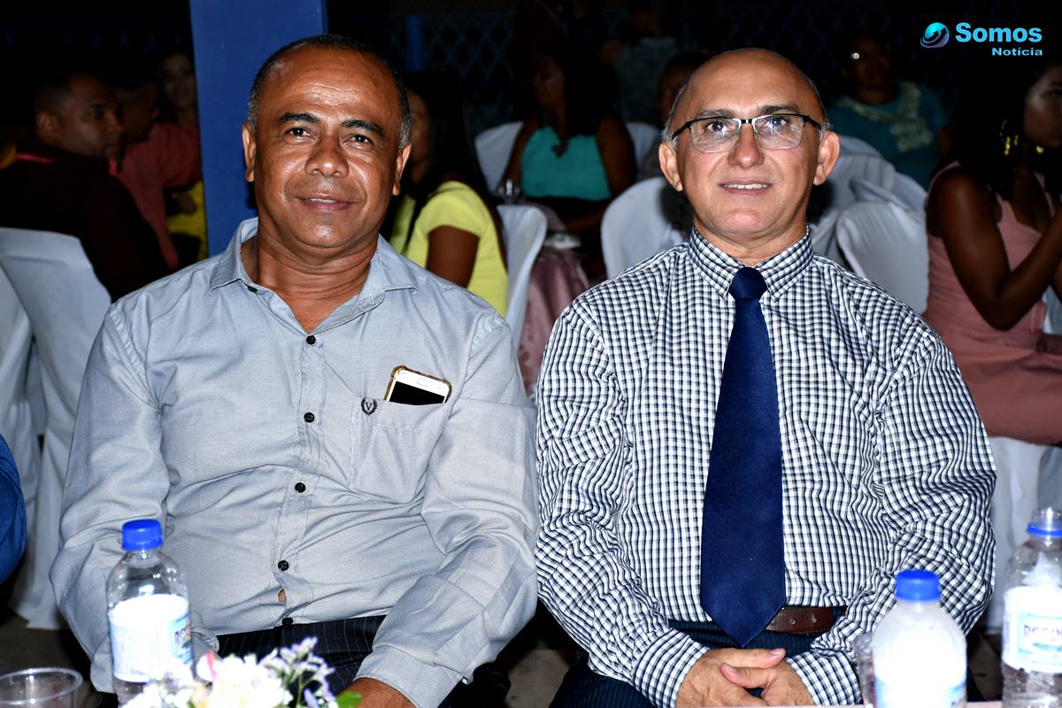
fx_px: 2124
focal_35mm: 72
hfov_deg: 28.1
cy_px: 354
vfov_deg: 18.9
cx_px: 531
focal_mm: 48
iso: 1000
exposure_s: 1/100
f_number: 4.5
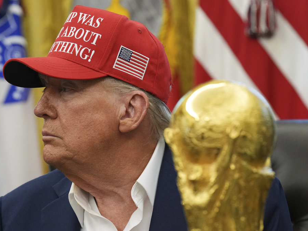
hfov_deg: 11.4
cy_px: 116
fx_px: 1539
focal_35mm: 173
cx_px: 153
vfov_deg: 8.6
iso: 2500
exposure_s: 1/320
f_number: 4.5
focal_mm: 106
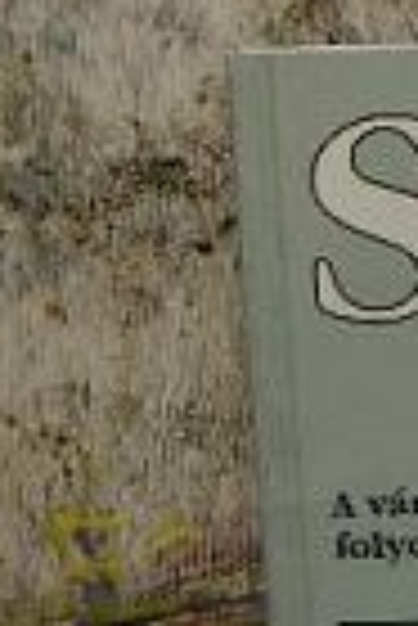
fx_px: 2241
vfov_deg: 15.0
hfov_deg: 10.1
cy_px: -223
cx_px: 755
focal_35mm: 129
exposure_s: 1/30
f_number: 3.5
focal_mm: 6.3
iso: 55
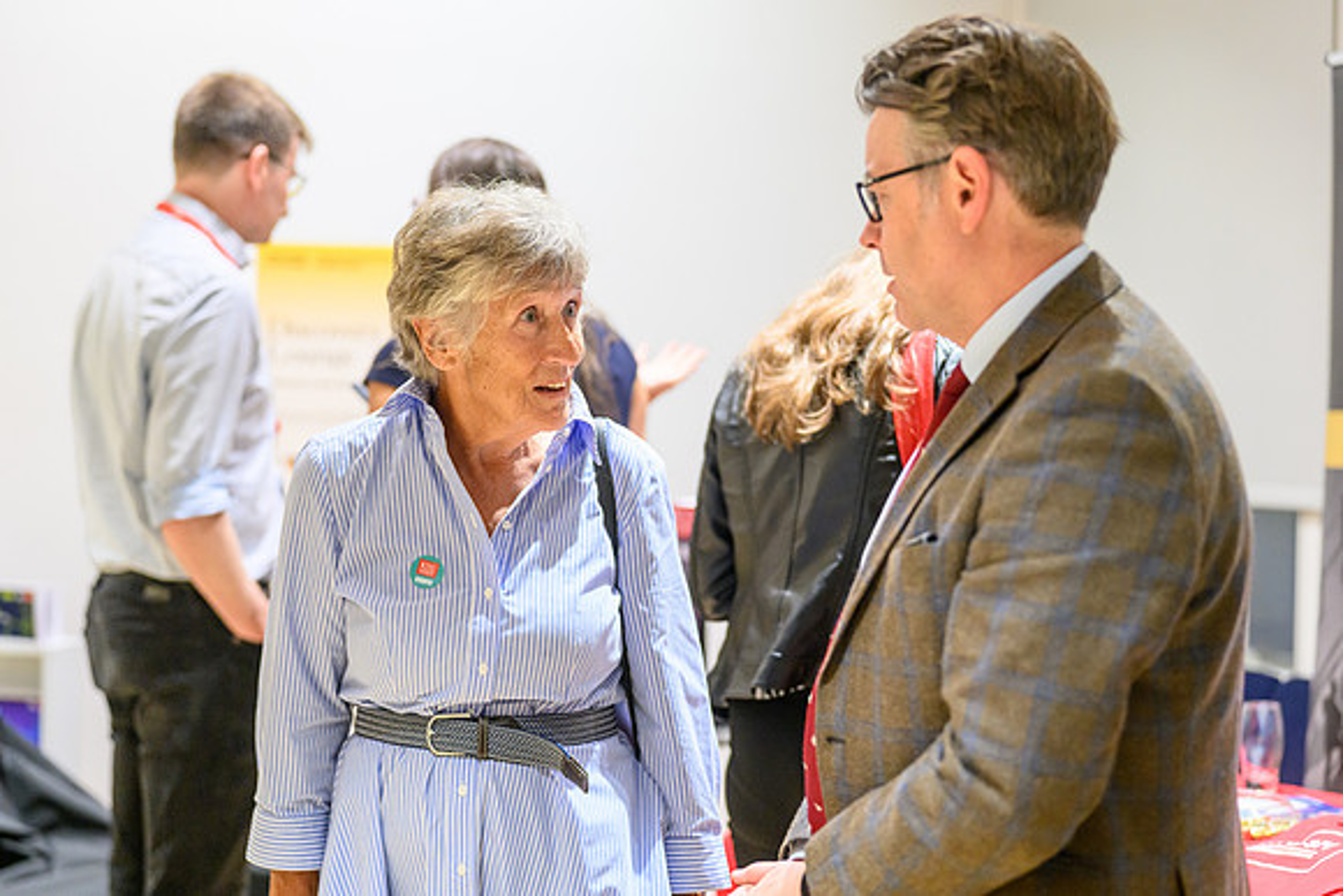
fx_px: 2540
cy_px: 448
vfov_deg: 20.0
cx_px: 672
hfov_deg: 29.6
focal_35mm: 68
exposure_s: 1/200
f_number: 2.5
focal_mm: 67
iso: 2200
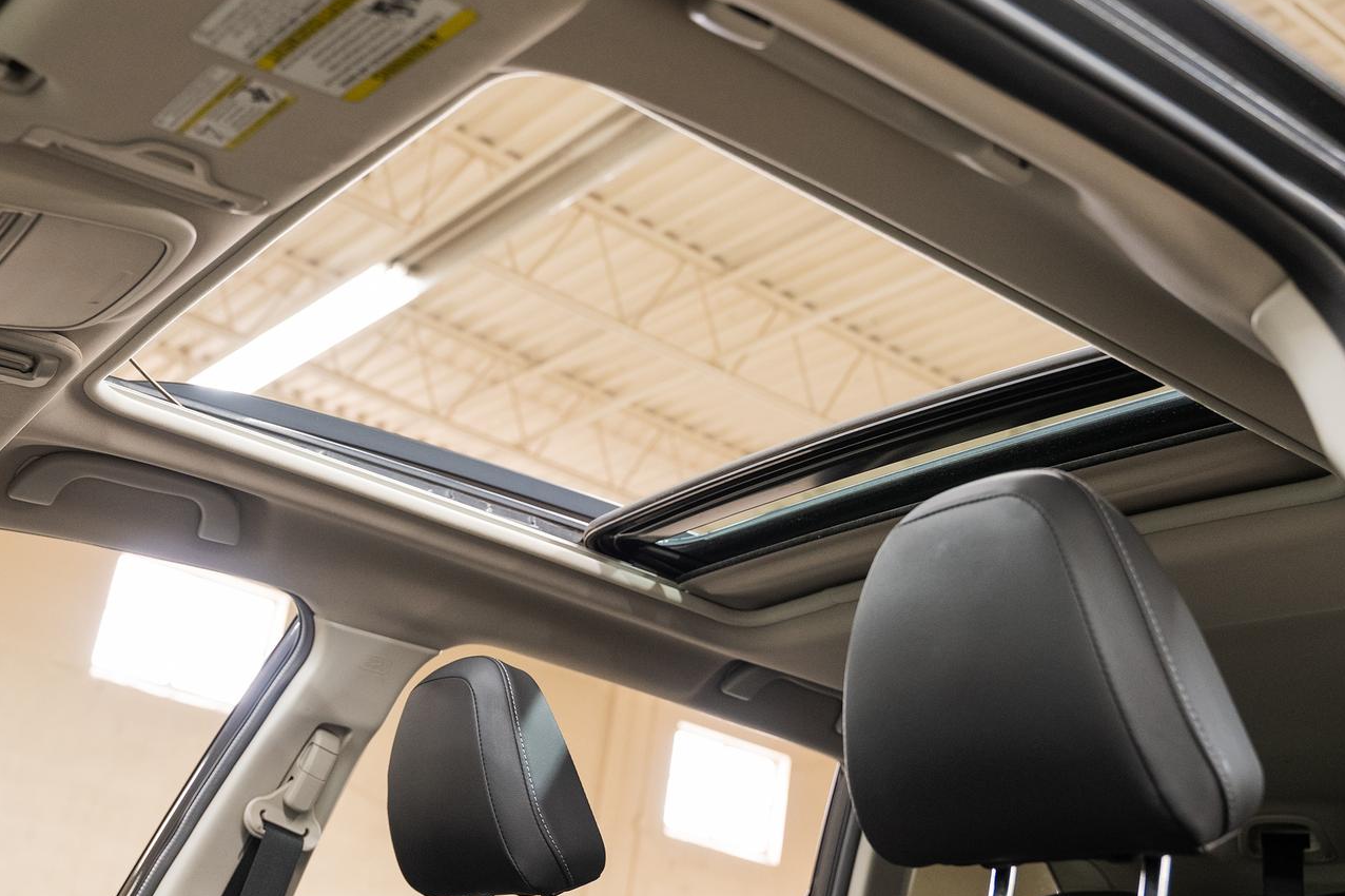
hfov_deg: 44.5
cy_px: 456
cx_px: 623
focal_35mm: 44
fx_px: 1643
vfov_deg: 30.5
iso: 800
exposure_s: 1/30
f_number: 4
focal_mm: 35
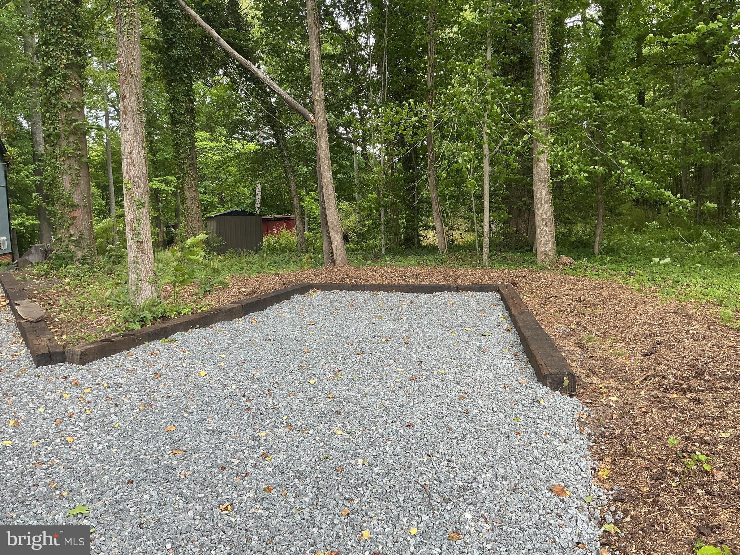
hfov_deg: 61.7
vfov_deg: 48.2
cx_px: 370
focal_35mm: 29
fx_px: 620
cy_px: 278
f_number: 1.8
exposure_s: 1/183
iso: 20
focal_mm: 3
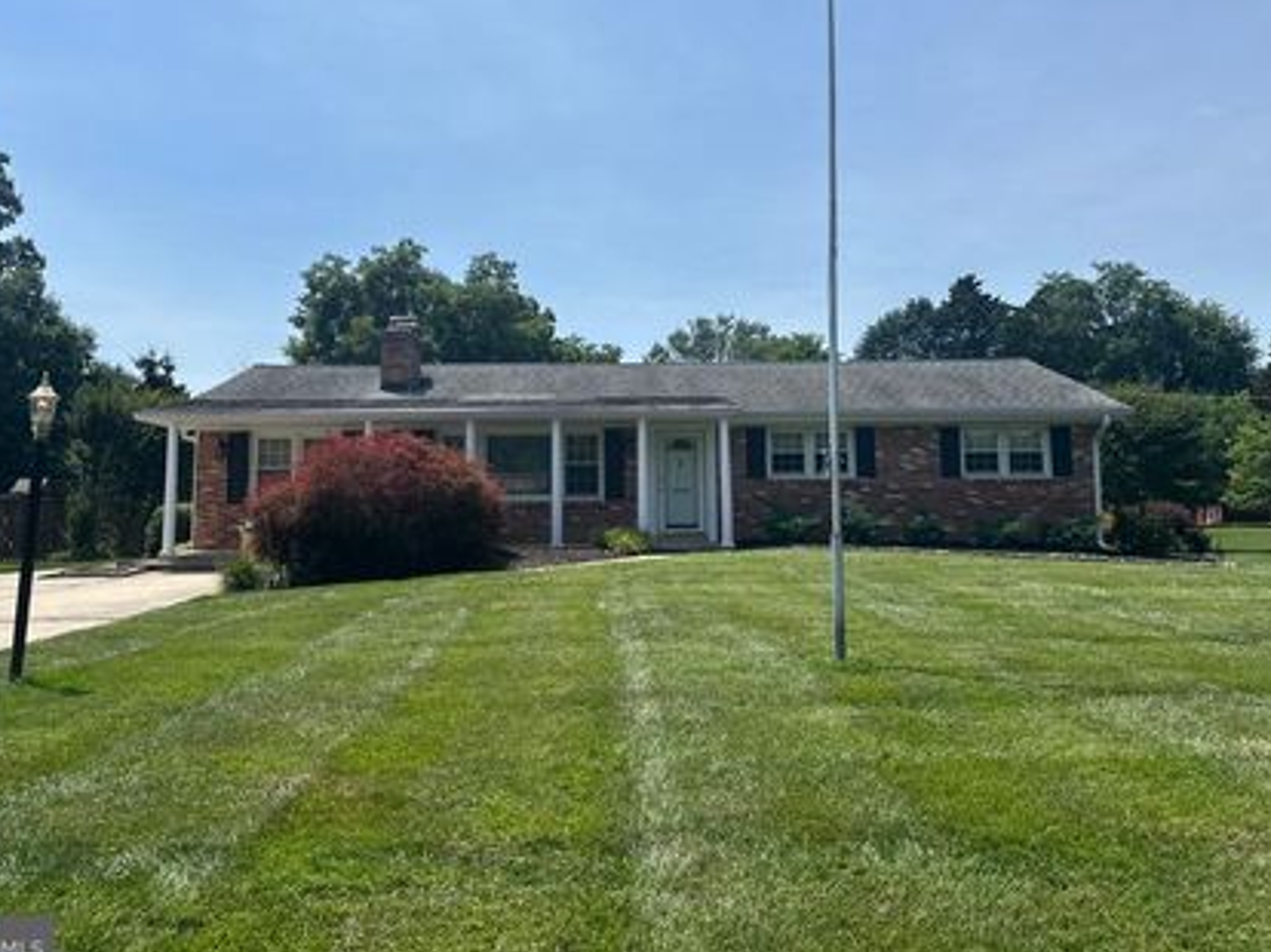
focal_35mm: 29
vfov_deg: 48.0
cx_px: 636
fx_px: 1064
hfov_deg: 61.7
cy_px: 401
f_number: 1.78
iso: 80
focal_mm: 6.86
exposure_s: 1/7042
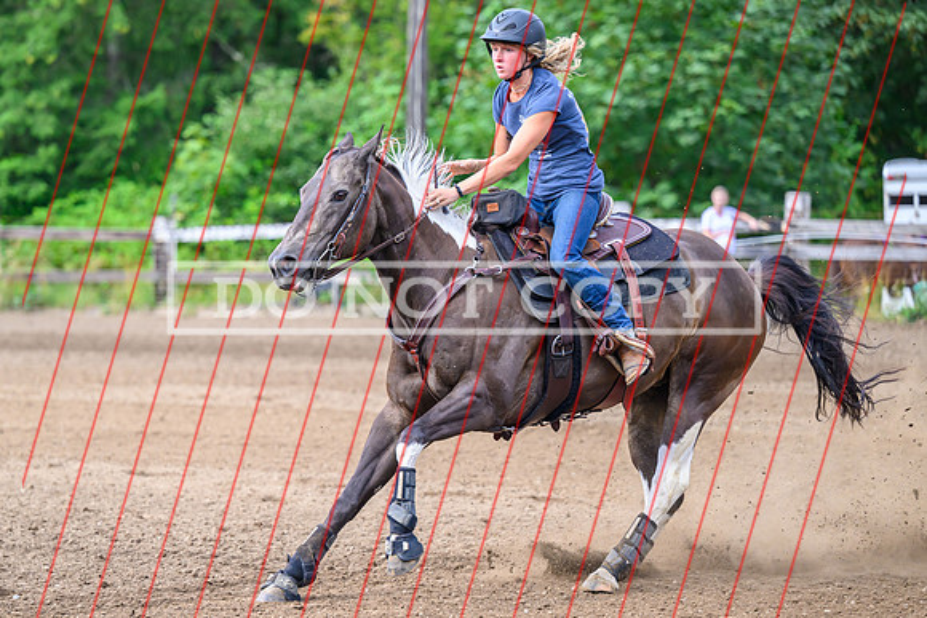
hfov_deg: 14.2
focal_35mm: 144
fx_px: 3714
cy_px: 331
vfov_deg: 9.5
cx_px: 394
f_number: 3.2
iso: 1100
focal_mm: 125
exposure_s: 1/1600
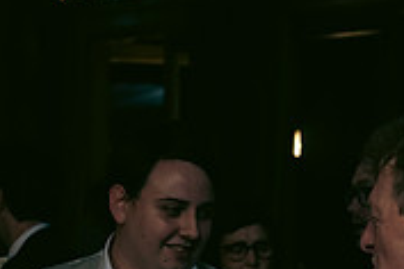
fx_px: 1908
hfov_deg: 12.0
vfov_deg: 8.0
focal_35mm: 170
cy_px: 302
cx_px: 347
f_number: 3.5
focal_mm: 52
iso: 800
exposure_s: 1/160
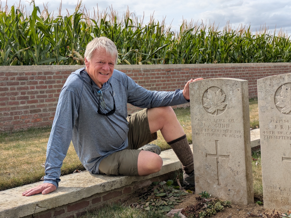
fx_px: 429
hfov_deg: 37.5
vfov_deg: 28.6
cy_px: 109
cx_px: 146
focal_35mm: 51
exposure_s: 1/2160
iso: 50
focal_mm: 5.43
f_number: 1.89
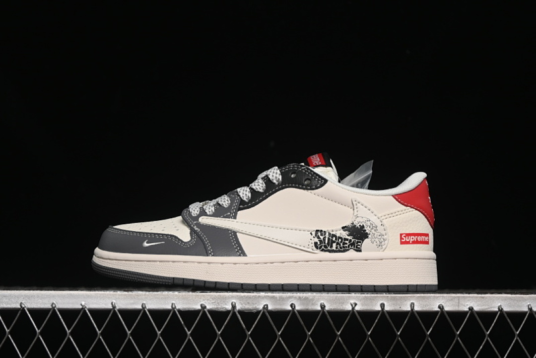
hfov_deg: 27.0
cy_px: 179
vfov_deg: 18.2
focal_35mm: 75
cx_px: 268
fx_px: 1117
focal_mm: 50
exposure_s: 1/60
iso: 160
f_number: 6.3
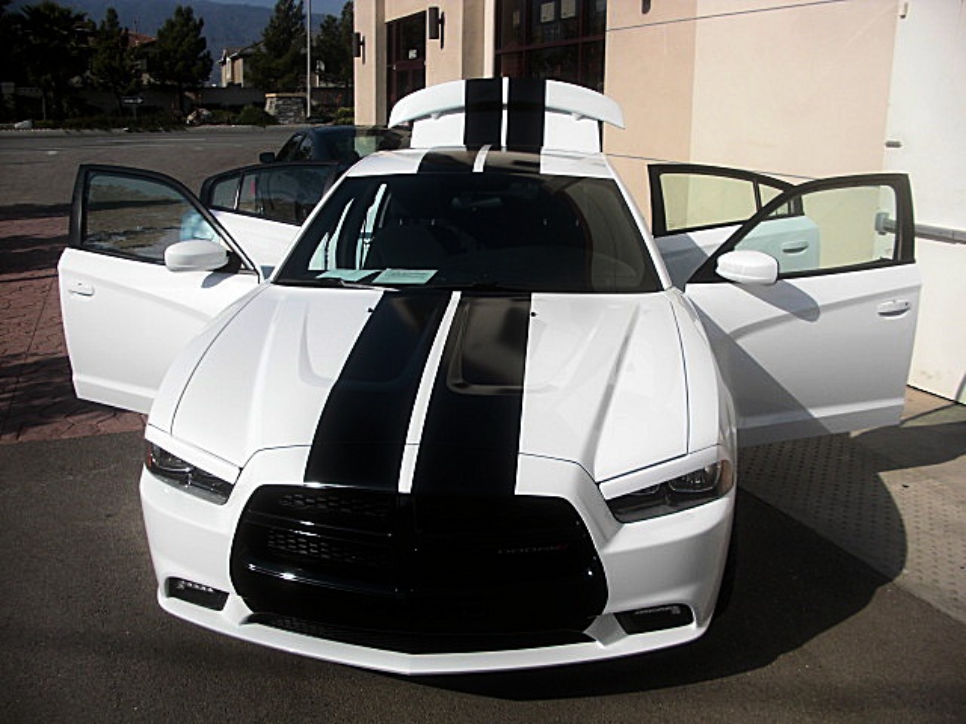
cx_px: 483
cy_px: 362
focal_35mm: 36
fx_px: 1005
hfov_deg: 51.4
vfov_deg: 39.7
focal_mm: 6.3
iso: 50
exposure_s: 1/200
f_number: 7.9
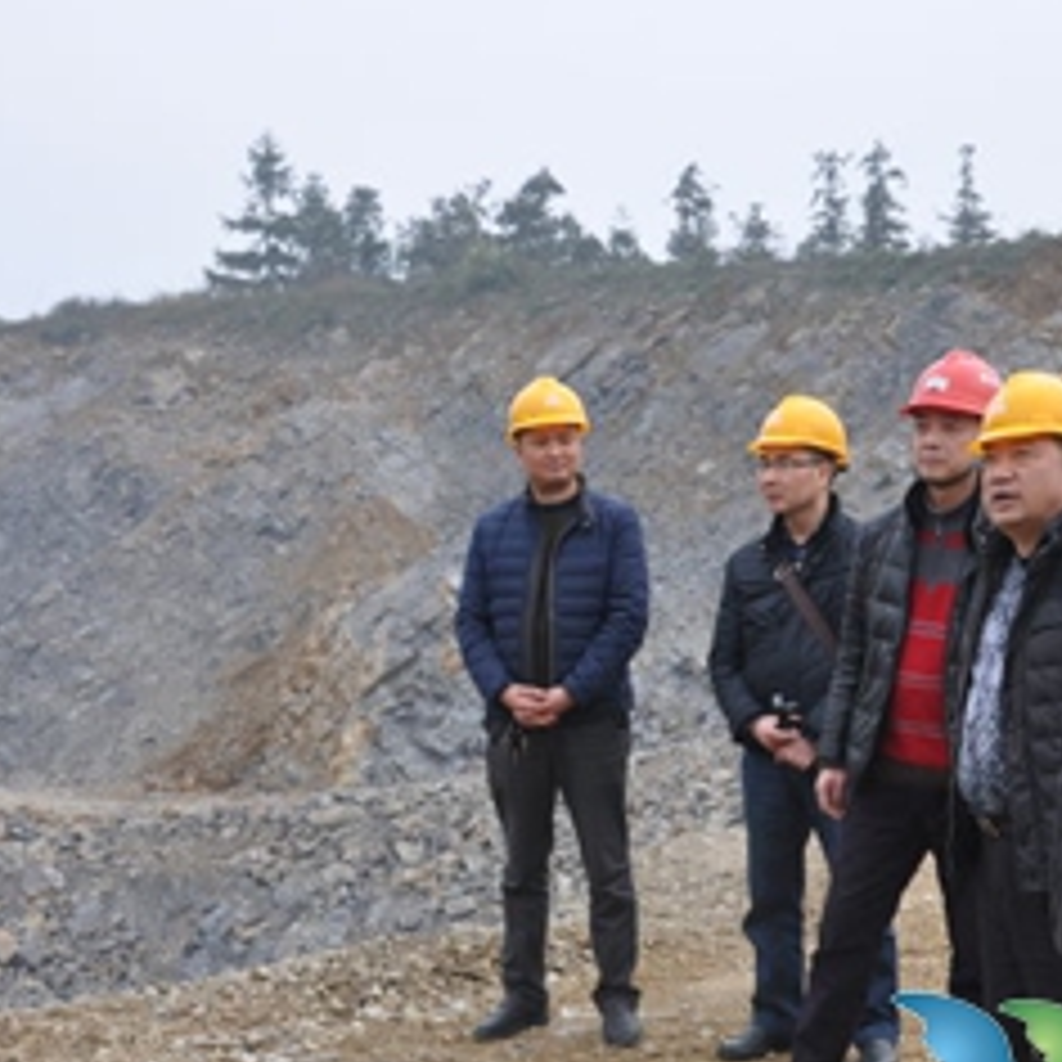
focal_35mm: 70
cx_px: 567
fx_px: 2430
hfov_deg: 24.7
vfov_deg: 24.6
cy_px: 576
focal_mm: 26
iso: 200
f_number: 8
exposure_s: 1/250
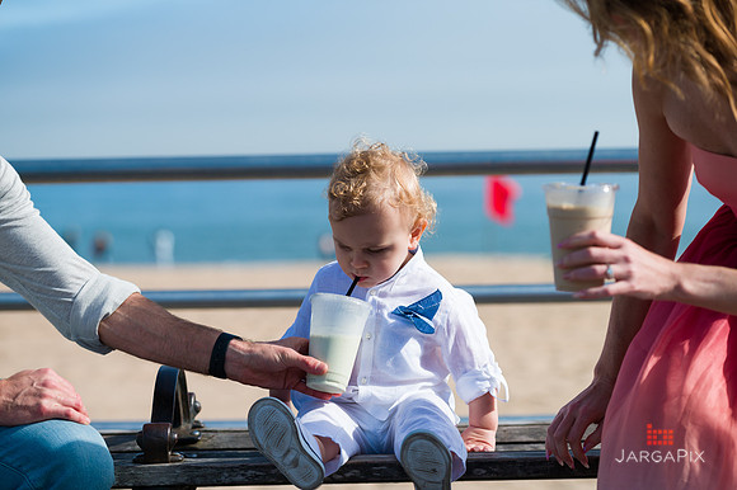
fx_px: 2251
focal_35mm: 110
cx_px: 368
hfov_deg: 18.6
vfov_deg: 12.4
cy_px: 245
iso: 200
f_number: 4
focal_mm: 110
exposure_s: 1/2500
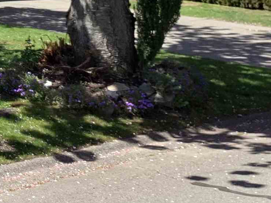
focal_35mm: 108
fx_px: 846
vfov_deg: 13.1
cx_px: -103
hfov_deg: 16.9
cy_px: -85
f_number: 1.8
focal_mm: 4.25
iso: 25
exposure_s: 1/1001
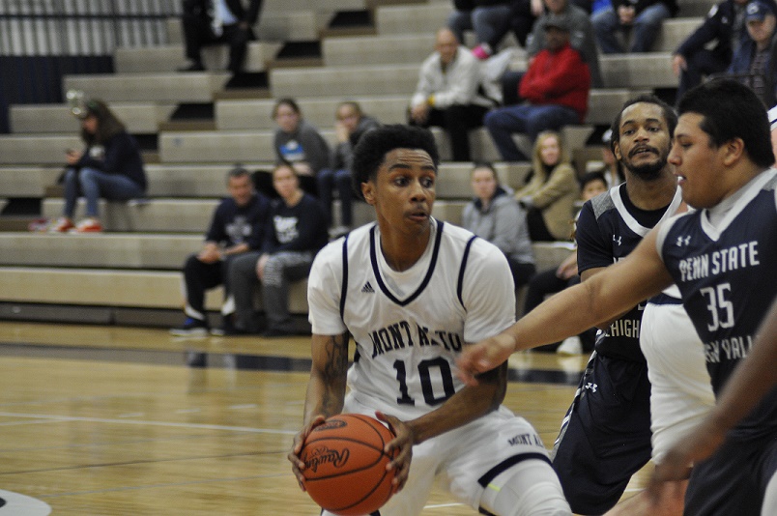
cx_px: 388
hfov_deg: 10.2
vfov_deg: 6.8
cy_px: 258
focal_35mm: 202
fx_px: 4365
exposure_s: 1/160
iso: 1600
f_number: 4.2
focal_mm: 135
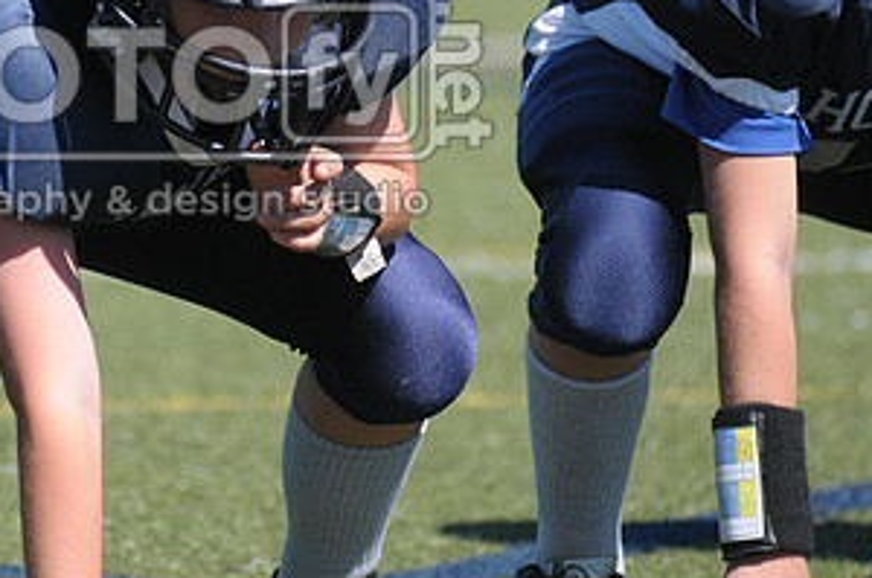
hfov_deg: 2.5
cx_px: 116
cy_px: 94
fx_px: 20314
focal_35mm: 840
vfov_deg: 1.6
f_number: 4
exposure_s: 1/3200
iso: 640
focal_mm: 290
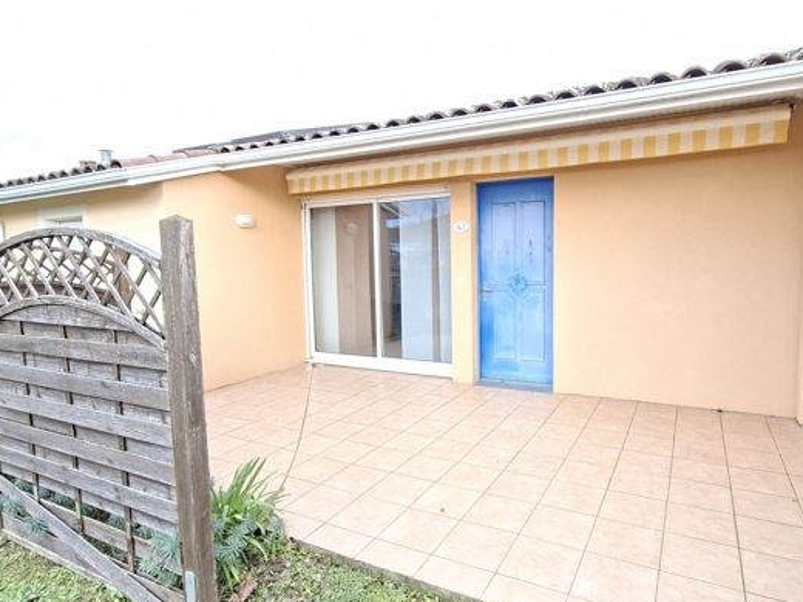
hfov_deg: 81.4
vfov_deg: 66.0
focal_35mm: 20
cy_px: 310
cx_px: 449
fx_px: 464
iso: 40
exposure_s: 1/60
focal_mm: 1.74
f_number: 2.2
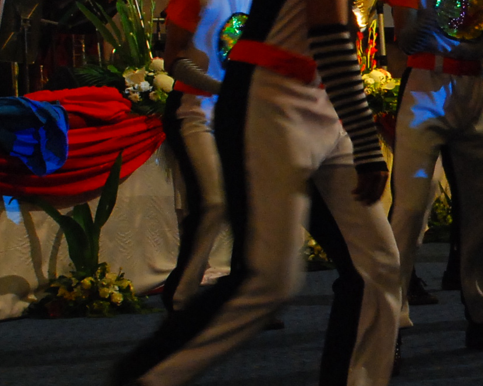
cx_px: 548
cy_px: 155
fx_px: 1845
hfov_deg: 14.5
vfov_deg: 12.0
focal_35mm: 129
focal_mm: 26
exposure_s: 1/40
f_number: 5.6
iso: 1000
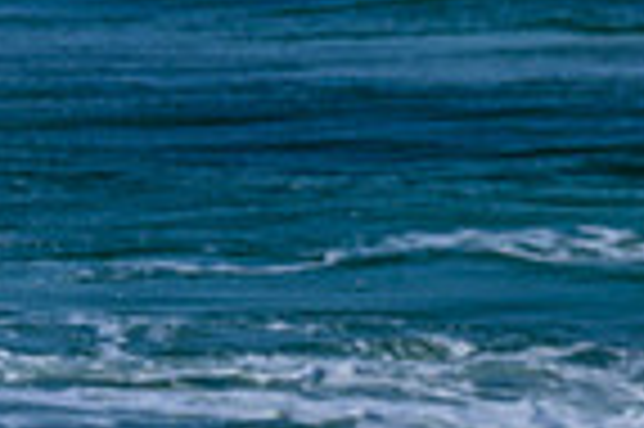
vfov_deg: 0.4
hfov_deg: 0.6
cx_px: -392
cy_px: 836
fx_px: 58125
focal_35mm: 3253
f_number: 6.3
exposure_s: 1/2000
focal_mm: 800
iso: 200
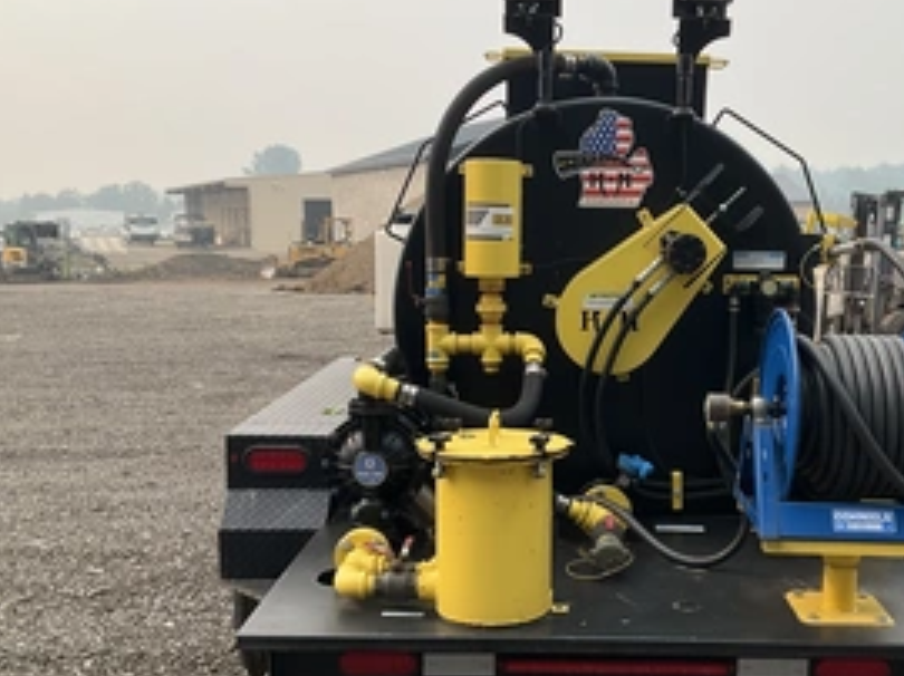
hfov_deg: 43.5
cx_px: 579
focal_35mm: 43
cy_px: 368
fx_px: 1122
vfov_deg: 33.5
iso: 25
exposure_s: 1/997
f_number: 1.8
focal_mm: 3
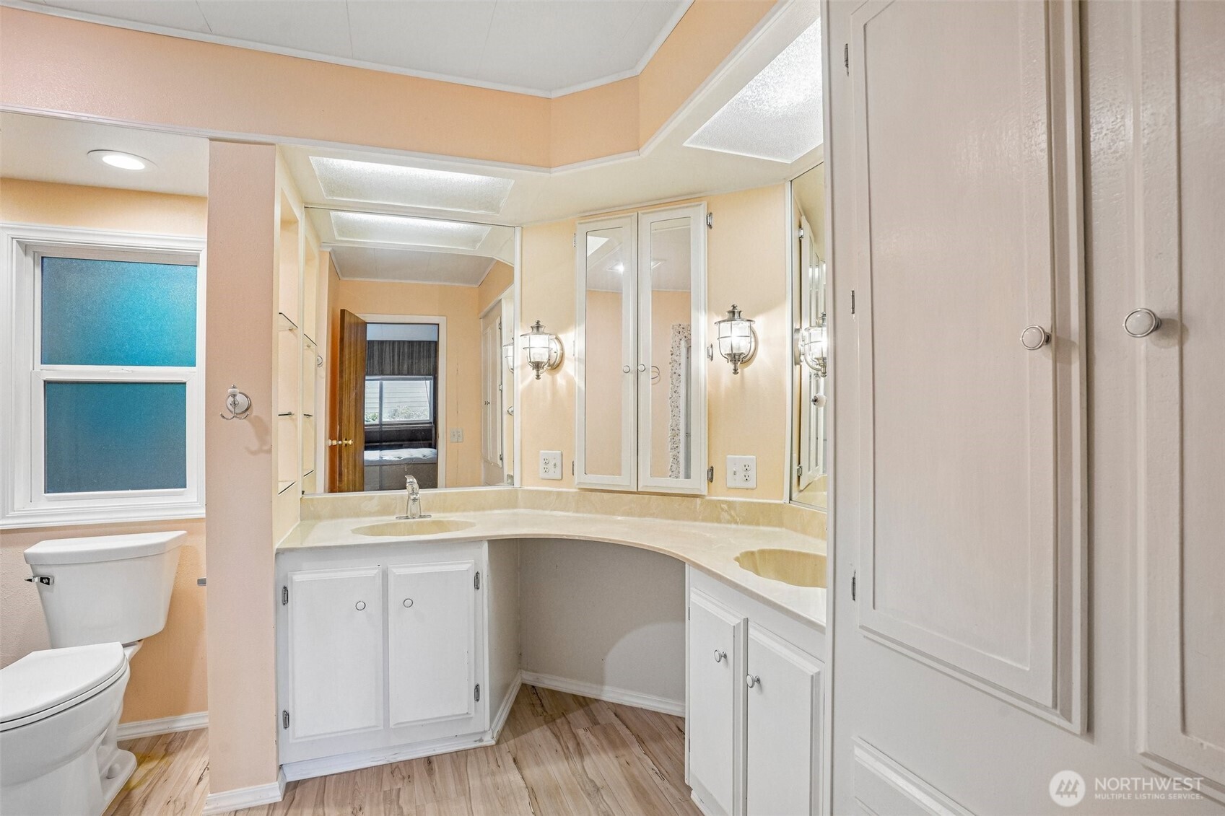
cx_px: 612
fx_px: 578
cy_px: 408
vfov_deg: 70.4
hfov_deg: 93.3
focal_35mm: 17
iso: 2000
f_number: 8
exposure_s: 1/90
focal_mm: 17
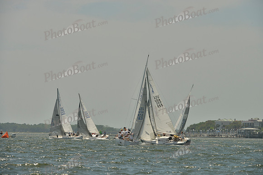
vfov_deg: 5.7
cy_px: 88
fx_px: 1754
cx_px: 132
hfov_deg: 8.6
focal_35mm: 240
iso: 280
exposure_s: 1/1250
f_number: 10
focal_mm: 240
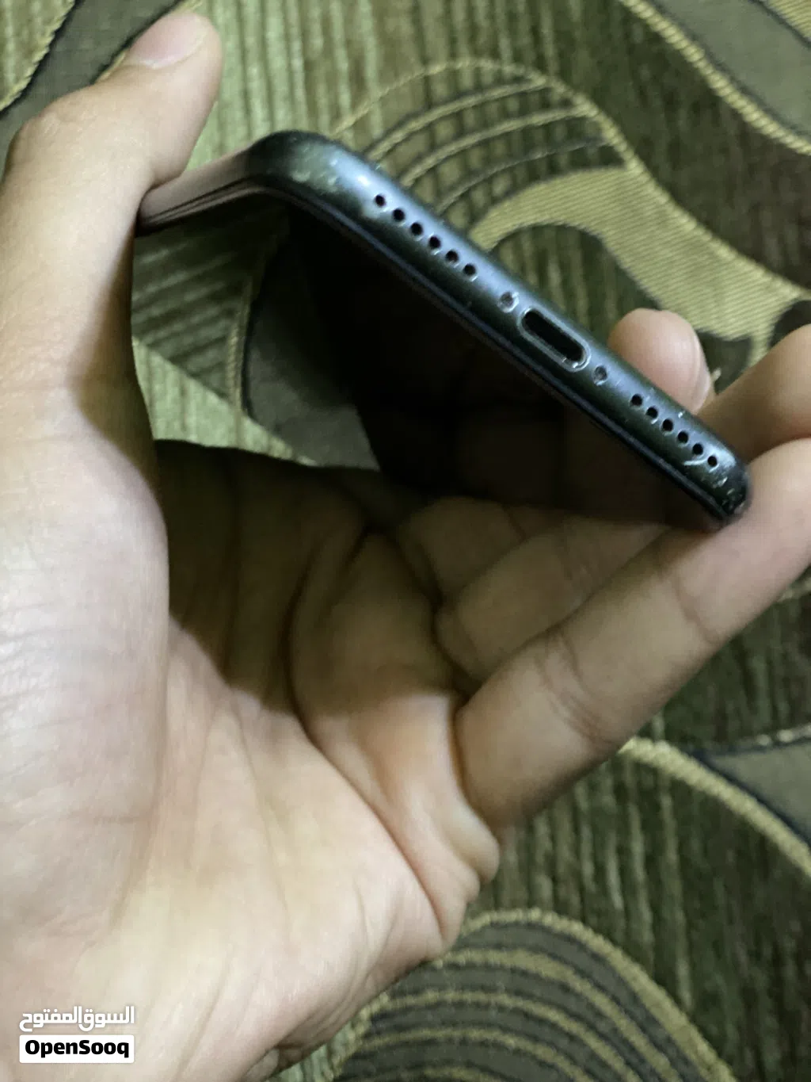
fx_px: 1624
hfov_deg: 28.0
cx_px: 406
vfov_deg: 36.8
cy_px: 541
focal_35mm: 52
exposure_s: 1/14
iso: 500
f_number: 2
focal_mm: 6
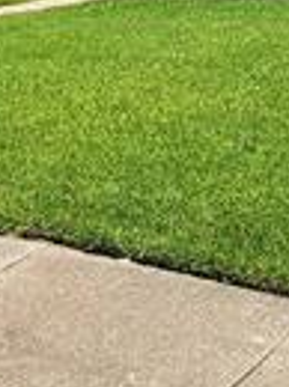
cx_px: 217
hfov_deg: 18.9
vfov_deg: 24.1
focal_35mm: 77
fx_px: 860
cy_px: -9
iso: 32
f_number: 2.2
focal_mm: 1.74
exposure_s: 1/2038
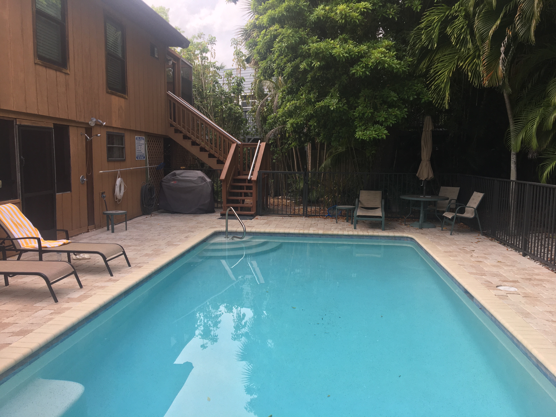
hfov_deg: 61.7
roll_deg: +0.3
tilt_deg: -6.0
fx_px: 466
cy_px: 208
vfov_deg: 48.2
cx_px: 278
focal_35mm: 29
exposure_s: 1/195
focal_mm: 4.15
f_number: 2.2
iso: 25
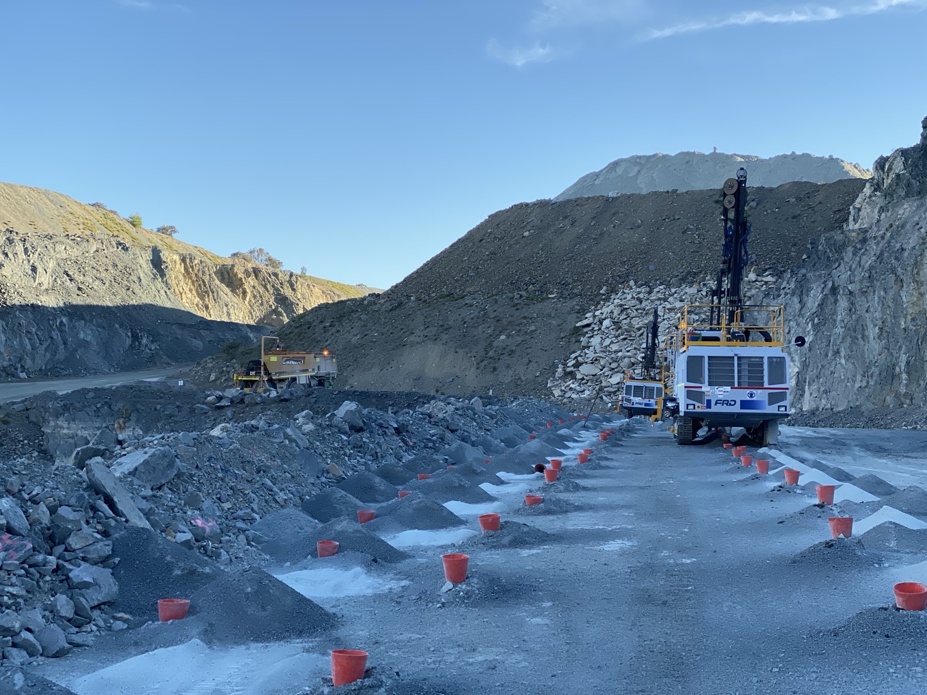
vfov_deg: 28.0
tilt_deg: +3.0
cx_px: 464
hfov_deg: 36.8
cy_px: 348
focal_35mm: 52
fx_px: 1393
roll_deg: -1.9
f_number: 2
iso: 20
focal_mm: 6
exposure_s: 1/527
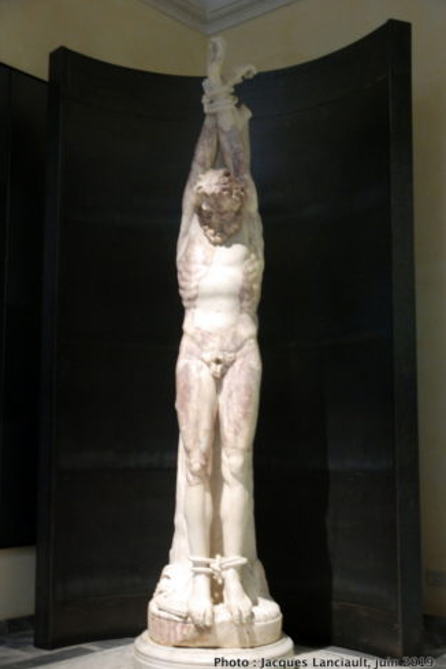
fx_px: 827
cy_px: 341
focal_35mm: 45
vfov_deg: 44.0
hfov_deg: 30.2
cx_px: 221
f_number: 4
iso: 800
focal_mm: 29
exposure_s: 1/10
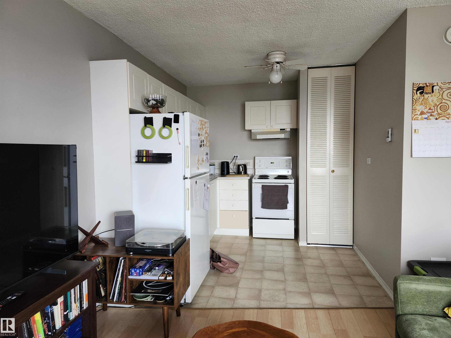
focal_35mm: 23
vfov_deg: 58.9
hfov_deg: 73.9
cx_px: 226
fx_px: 300
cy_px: 169
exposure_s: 1/120
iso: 500
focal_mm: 5.54
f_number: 1.8
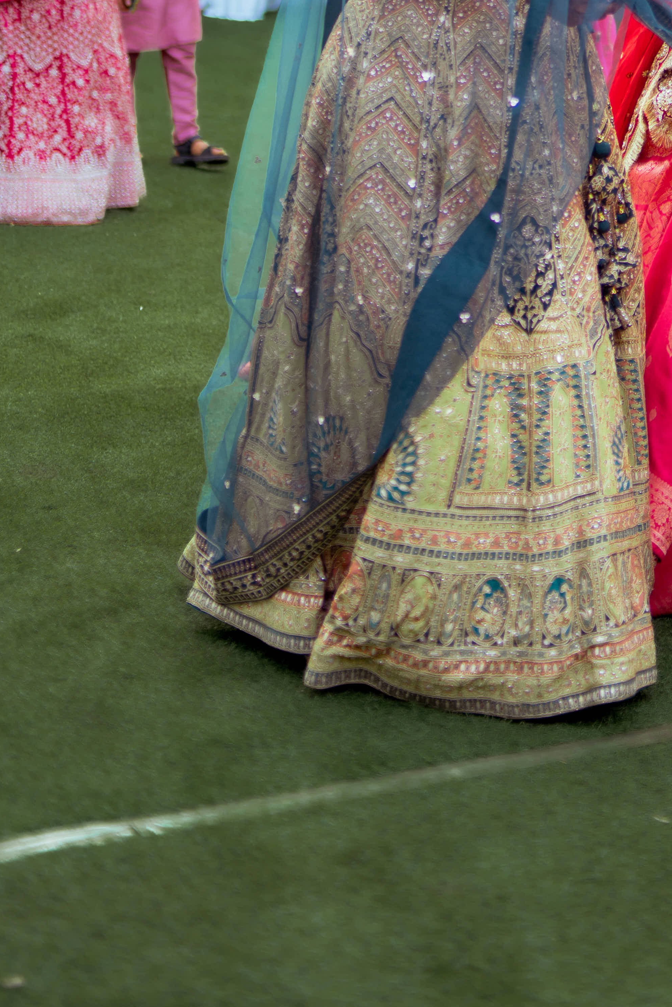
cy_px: -133
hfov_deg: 16.1
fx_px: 2296
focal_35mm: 82
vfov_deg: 23.1
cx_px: 780
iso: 160
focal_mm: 35
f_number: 1.4
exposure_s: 1/320
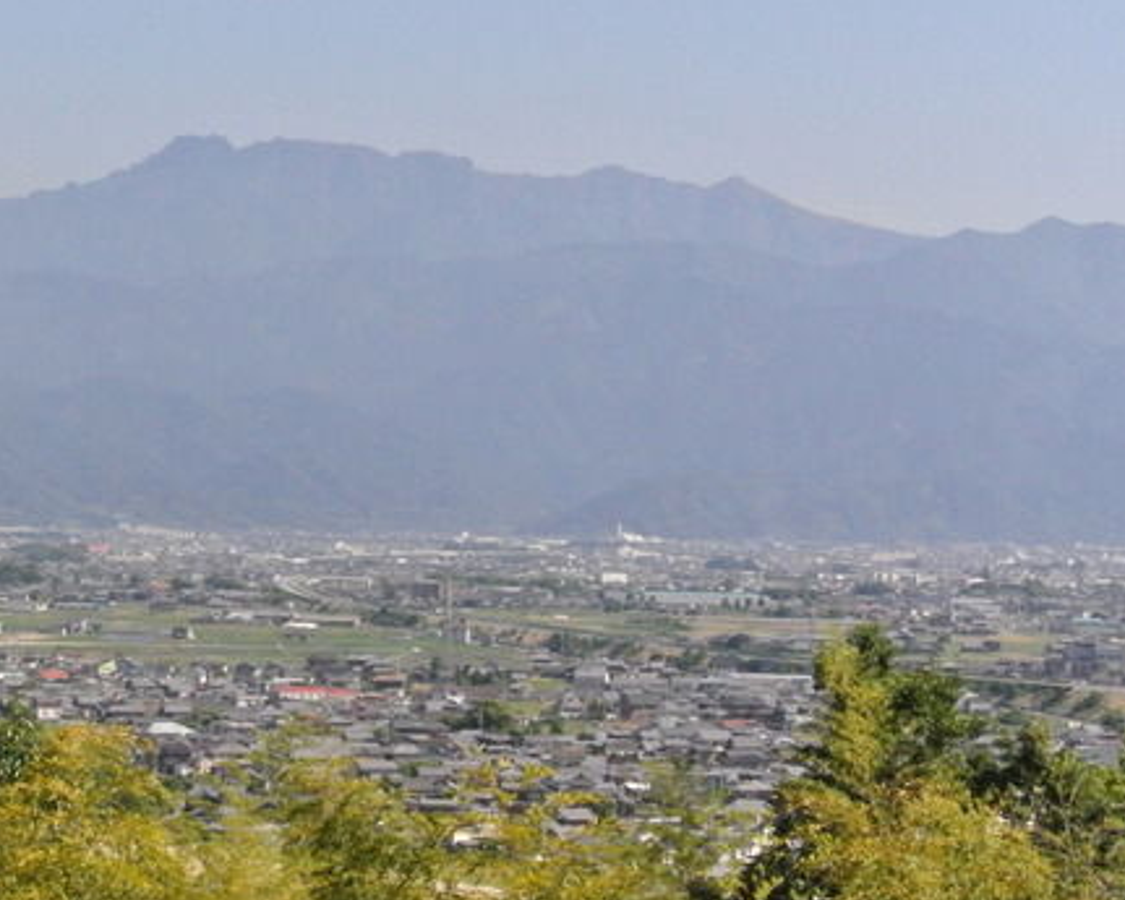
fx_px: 4796
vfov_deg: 10.7
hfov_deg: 13.3
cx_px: 142
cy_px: 369
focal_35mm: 144
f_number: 3.8
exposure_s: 1/500
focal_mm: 30
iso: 1000
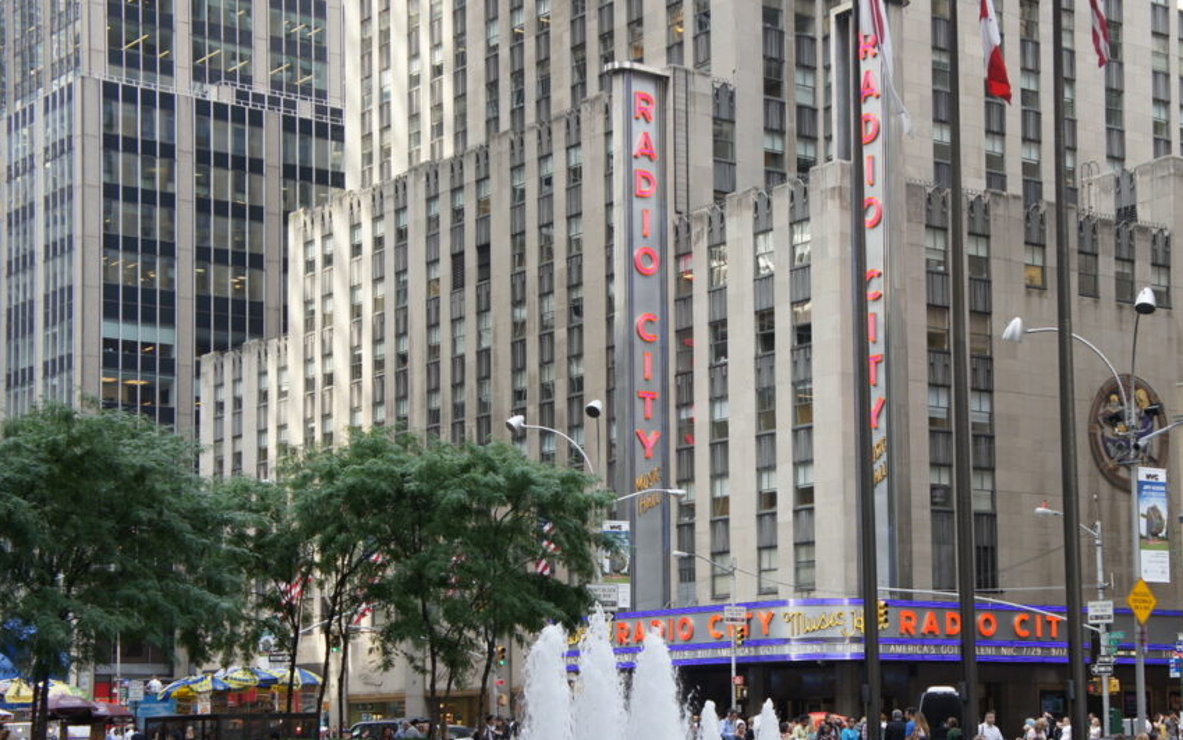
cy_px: 516
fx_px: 2183
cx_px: 699
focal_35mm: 68
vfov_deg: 19.2
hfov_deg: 30.3
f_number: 5
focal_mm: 33
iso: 200
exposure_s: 1/80
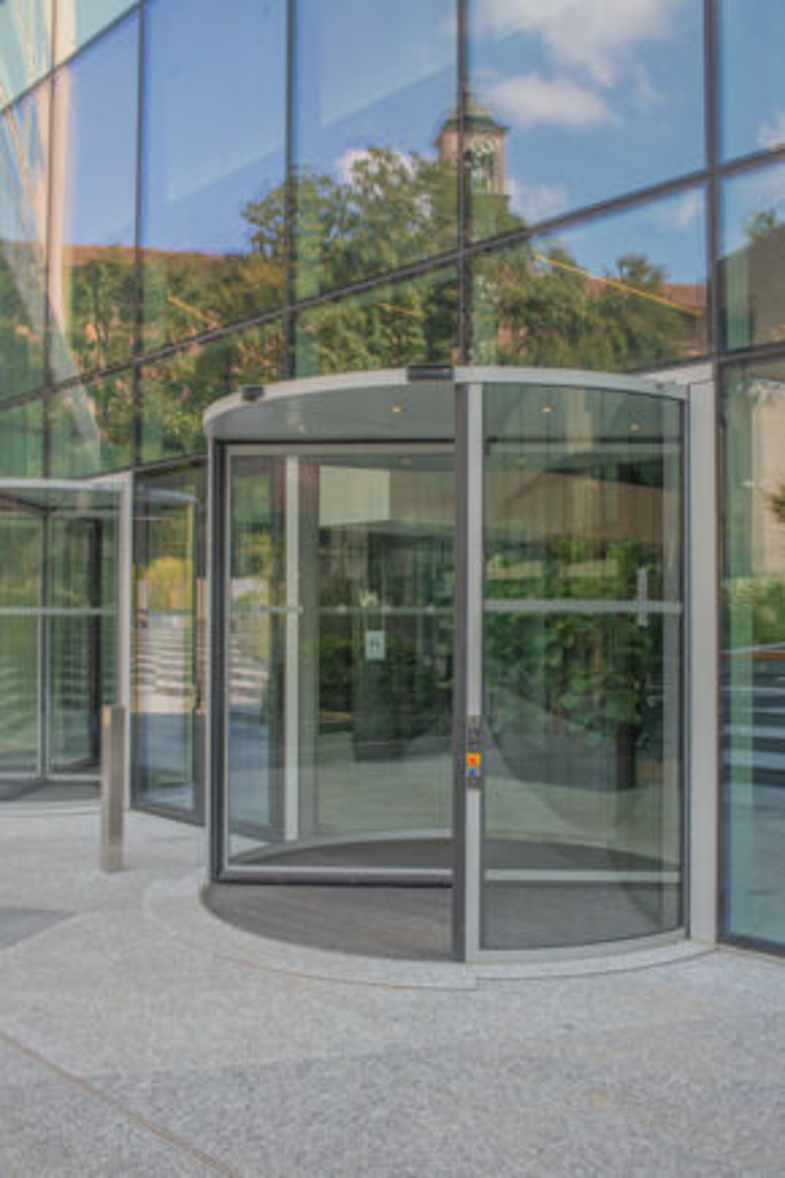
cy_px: 589
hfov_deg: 37.9
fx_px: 1145
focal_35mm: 35
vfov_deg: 54.4
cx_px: 392
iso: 400
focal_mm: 35
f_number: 10
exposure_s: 1/125
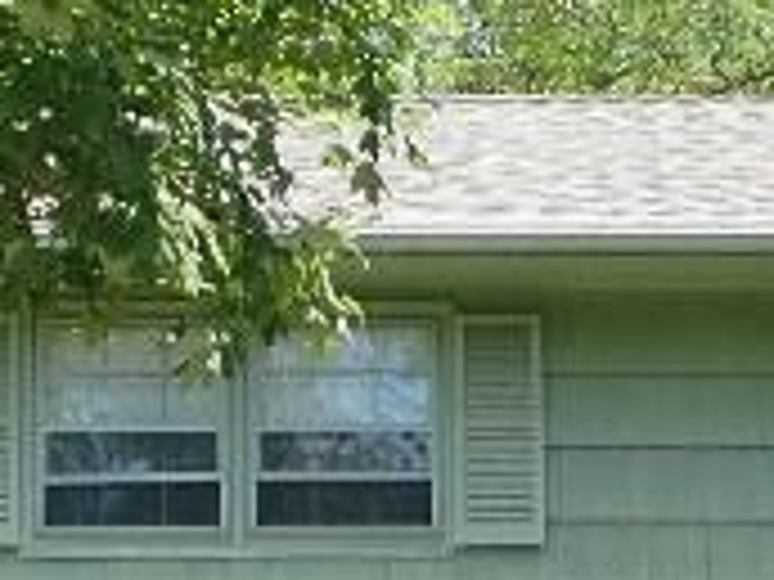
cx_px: 828
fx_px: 4651
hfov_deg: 9.4
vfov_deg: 7.1
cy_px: 526
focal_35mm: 208
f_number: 3.1
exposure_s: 1/320
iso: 64
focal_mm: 6.3
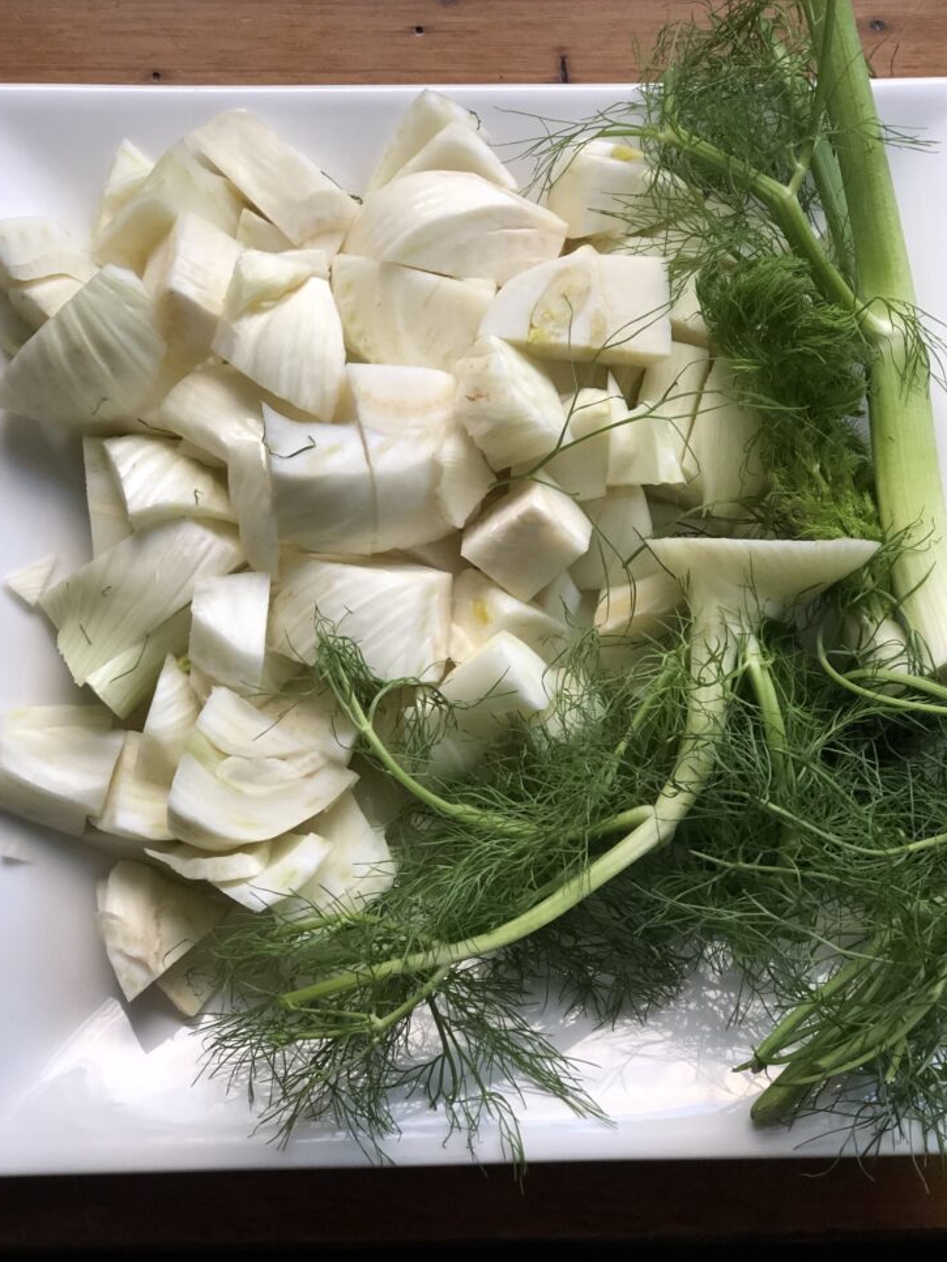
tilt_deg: -81.3
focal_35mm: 59
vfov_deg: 32.7
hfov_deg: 24.8
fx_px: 2151
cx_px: 475
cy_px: 621
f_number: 2.8
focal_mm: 6.6
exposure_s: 1/30
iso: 200
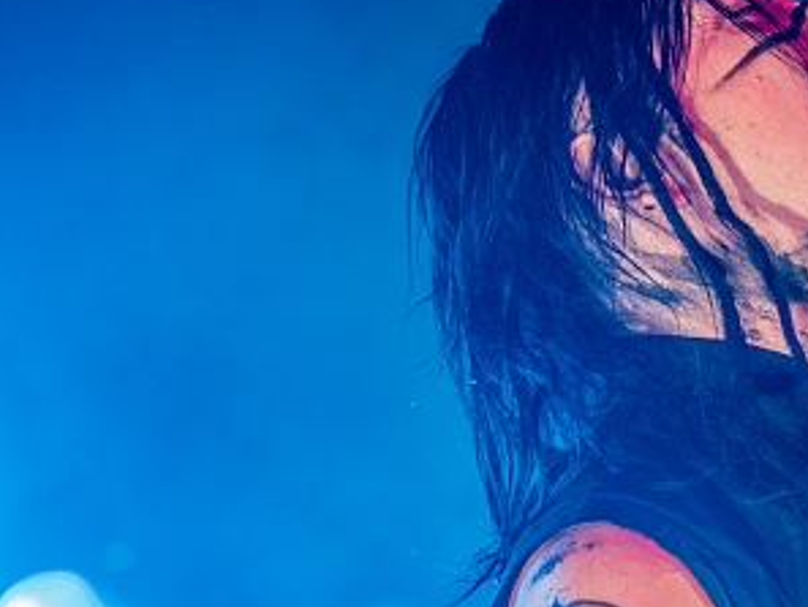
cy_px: 440
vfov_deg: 8.2
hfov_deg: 10.7
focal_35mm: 182
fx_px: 4250
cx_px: 933
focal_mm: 78
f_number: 2.8
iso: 1600
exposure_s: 1/100
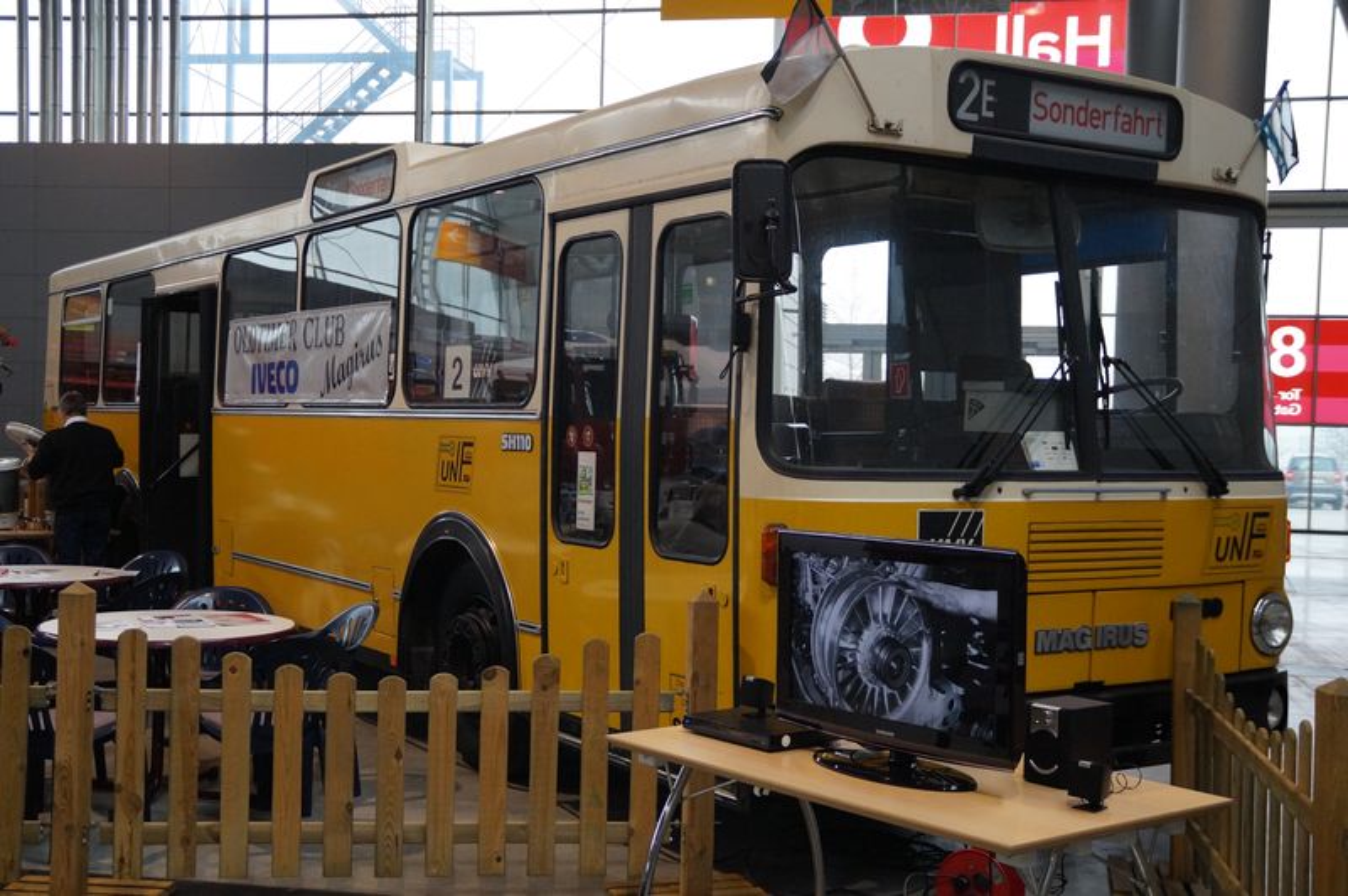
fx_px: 1571
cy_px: 448
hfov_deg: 46.4
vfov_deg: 31.8
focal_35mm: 42
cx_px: 674
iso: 1600
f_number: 4
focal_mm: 28
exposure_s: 1/160
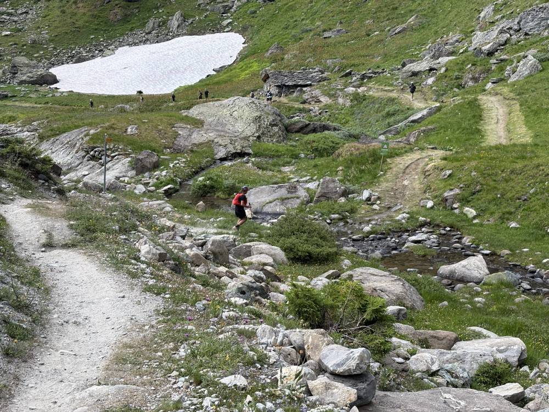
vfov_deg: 28.0
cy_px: 206
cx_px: 274
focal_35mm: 52
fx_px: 825
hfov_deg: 36.8
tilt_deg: -12.0
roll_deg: -1.8
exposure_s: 1/673
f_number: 1.6
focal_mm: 5.96
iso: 50
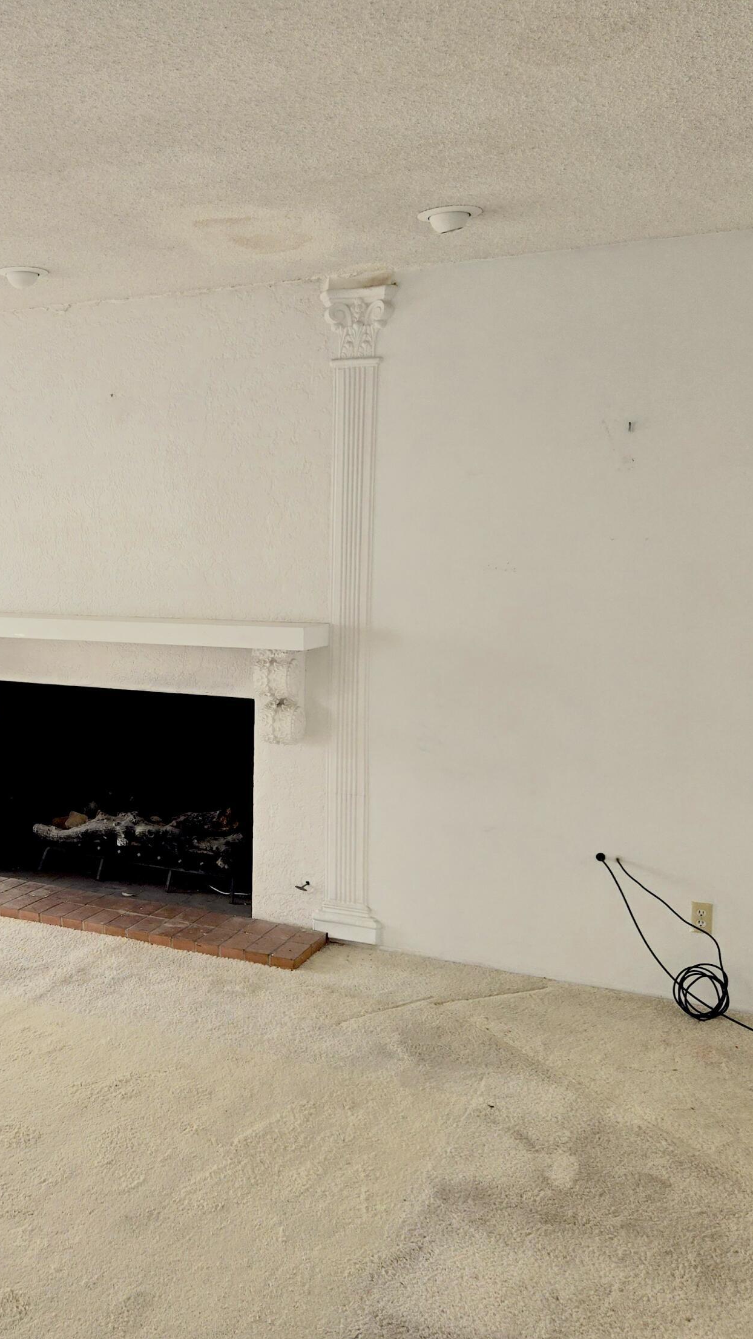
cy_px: 670
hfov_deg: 33.2
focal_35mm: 34
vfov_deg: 58.0
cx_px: 108
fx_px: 1207
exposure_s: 1/319
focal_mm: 5.4
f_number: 1.8
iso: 25
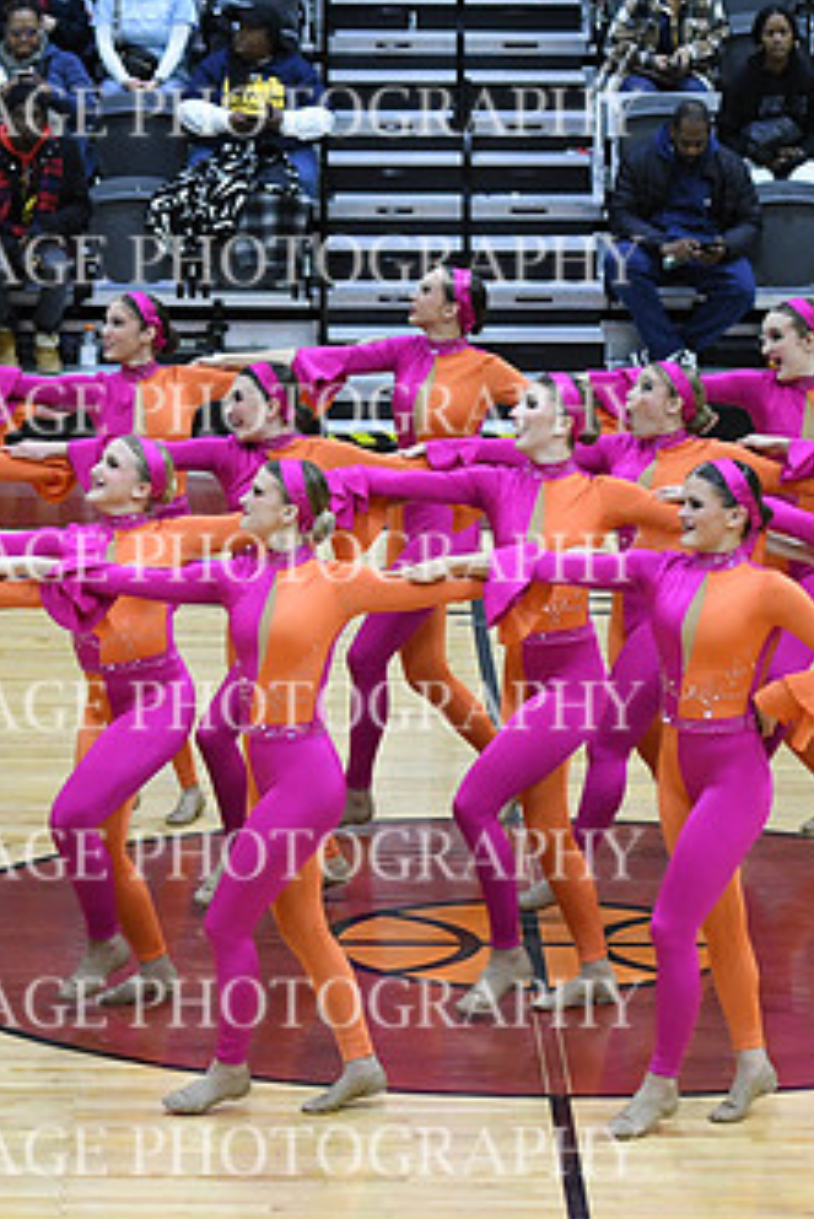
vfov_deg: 11.2
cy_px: 632
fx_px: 6234
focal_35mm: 184
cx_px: 110
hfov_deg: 7.5
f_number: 2.8
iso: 3200
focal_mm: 70
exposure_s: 1/400
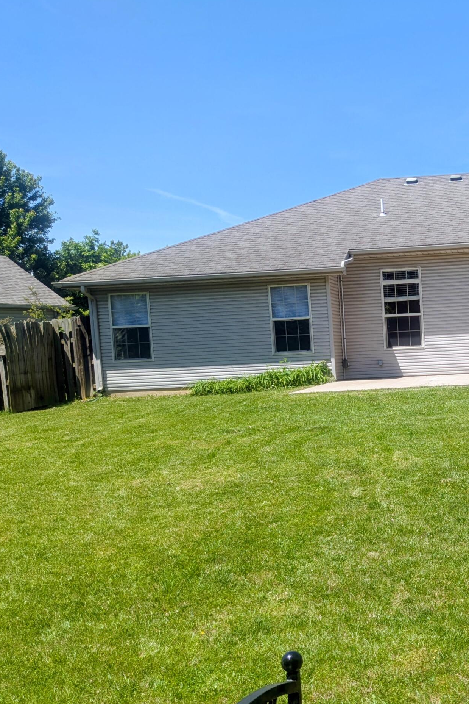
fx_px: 821
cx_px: 461
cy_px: 416
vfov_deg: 46.2
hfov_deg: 29.9
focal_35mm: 42
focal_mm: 5.43
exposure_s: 1/1247
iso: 47
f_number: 1.89
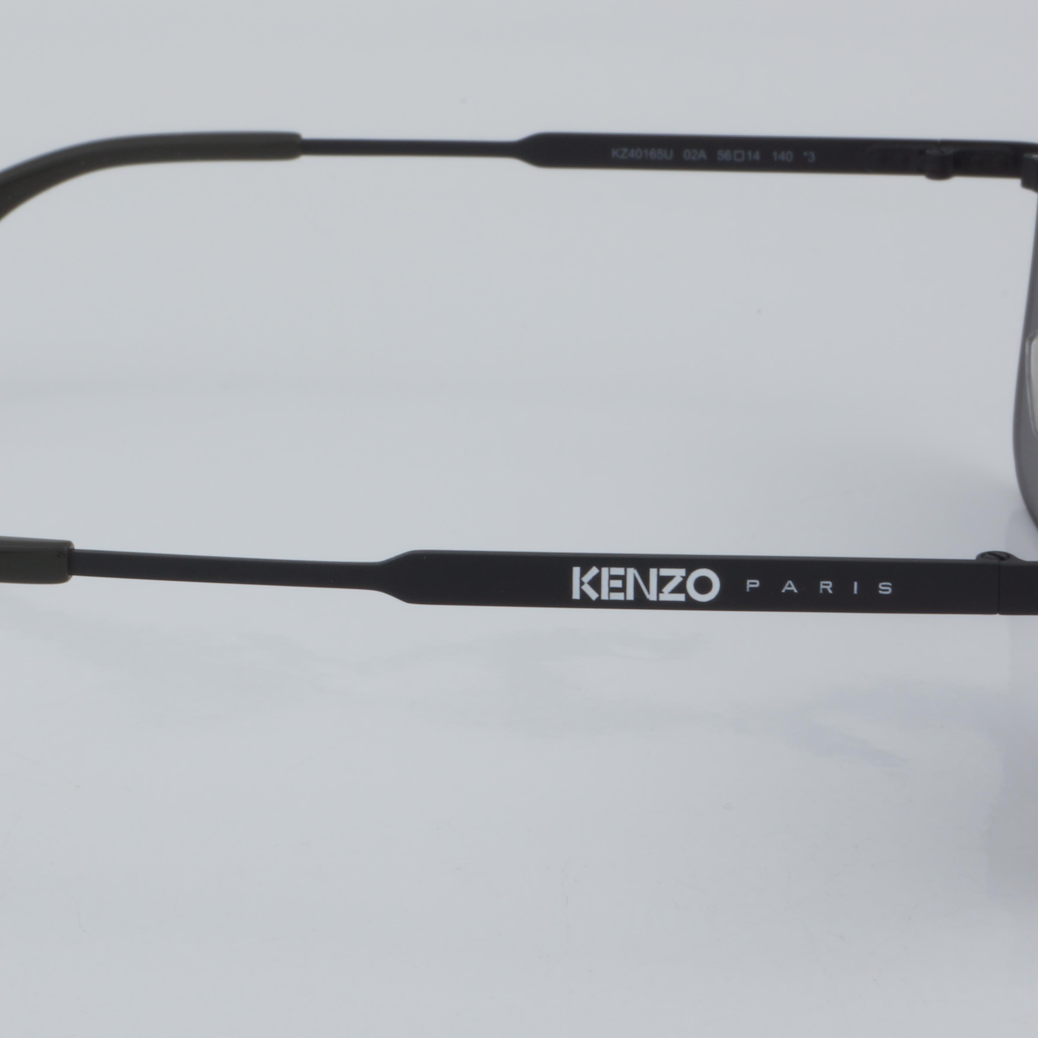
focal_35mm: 117
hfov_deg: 14.9
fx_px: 3969
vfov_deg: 14.9
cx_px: 299
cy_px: 477
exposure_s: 1/4
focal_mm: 50
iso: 100
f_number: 32
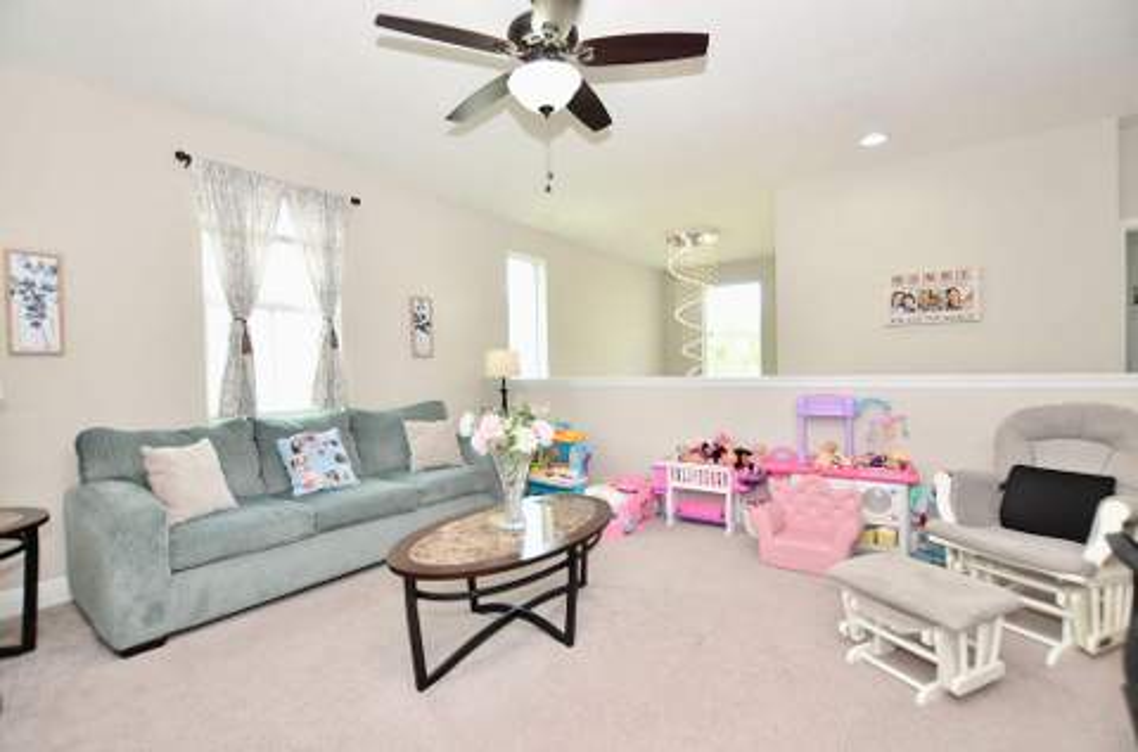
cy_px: 376
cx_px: 569
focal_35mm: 15
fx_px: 473
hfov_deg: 100.6
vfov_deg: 77.0
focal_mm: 10
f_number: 4
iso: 200
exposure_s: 1/60
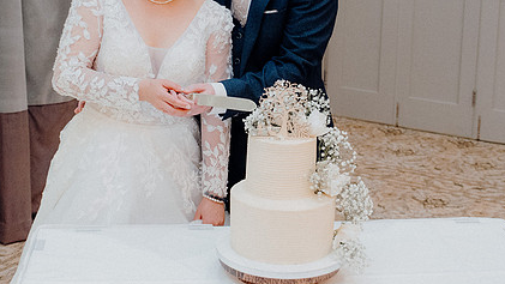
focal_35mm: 65
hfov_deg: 32.3
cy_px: 58
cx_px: 215
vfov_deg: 18.4
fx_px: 871
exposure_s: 1/160
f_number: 3.5
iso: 3200
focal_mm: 30
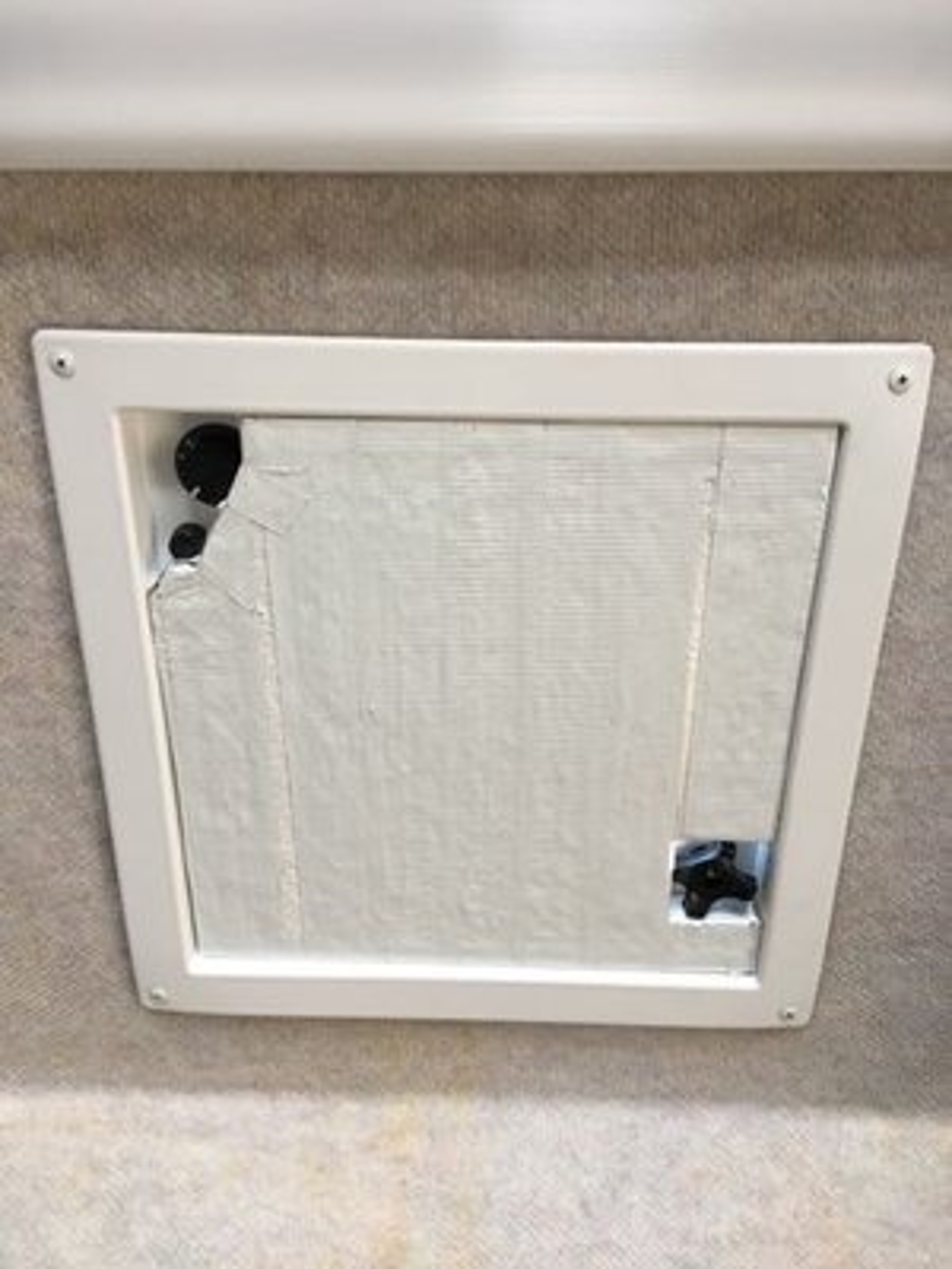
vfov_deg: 61.7
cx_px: 476
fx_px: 1063
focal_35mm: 29
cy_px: 634
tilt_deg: +64.8
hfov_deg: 48.2
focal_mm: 4.15
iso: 80
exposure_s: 1/30
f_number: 2.2
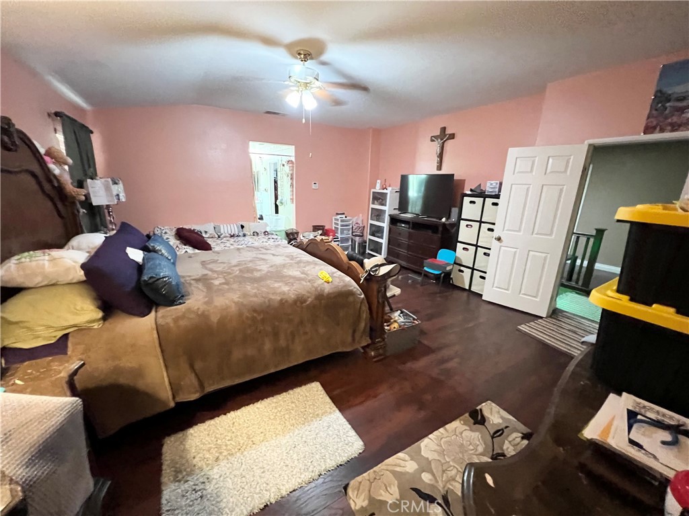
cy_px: 258
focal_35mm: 13
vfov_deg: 89.9
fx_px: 259
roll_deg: -1.2
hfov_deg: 106.2
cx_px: 344
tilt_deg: -13.2
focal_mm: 1.57
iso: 1000
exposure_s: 1/40
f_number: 1.8
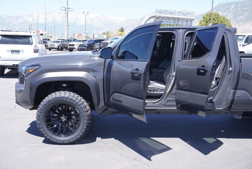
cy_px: 84
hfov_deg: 46.4
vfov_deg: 31.9
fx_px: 294
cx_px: 126
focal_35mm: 42
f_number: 6.3
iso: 100
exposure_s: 1/125
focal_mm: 28
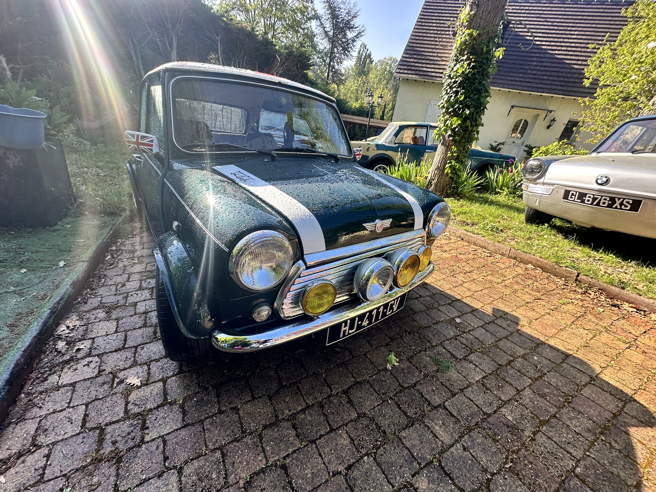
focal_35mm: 14
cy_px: 246
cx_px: 328
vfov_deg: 85.7
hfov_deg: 102.1
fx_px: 265
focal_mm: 2.22
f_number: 2.2
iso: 40
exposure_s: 1/352
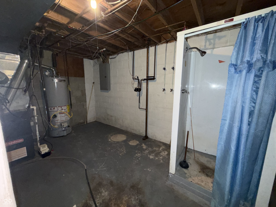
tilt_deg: -9.0
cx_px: 138
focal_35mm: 14
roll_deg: +0.0
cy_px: 104
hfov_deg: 102.1
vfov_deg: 85.7
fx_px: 112
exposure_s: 1/40
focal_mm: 2.22
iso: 250
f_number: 2.2
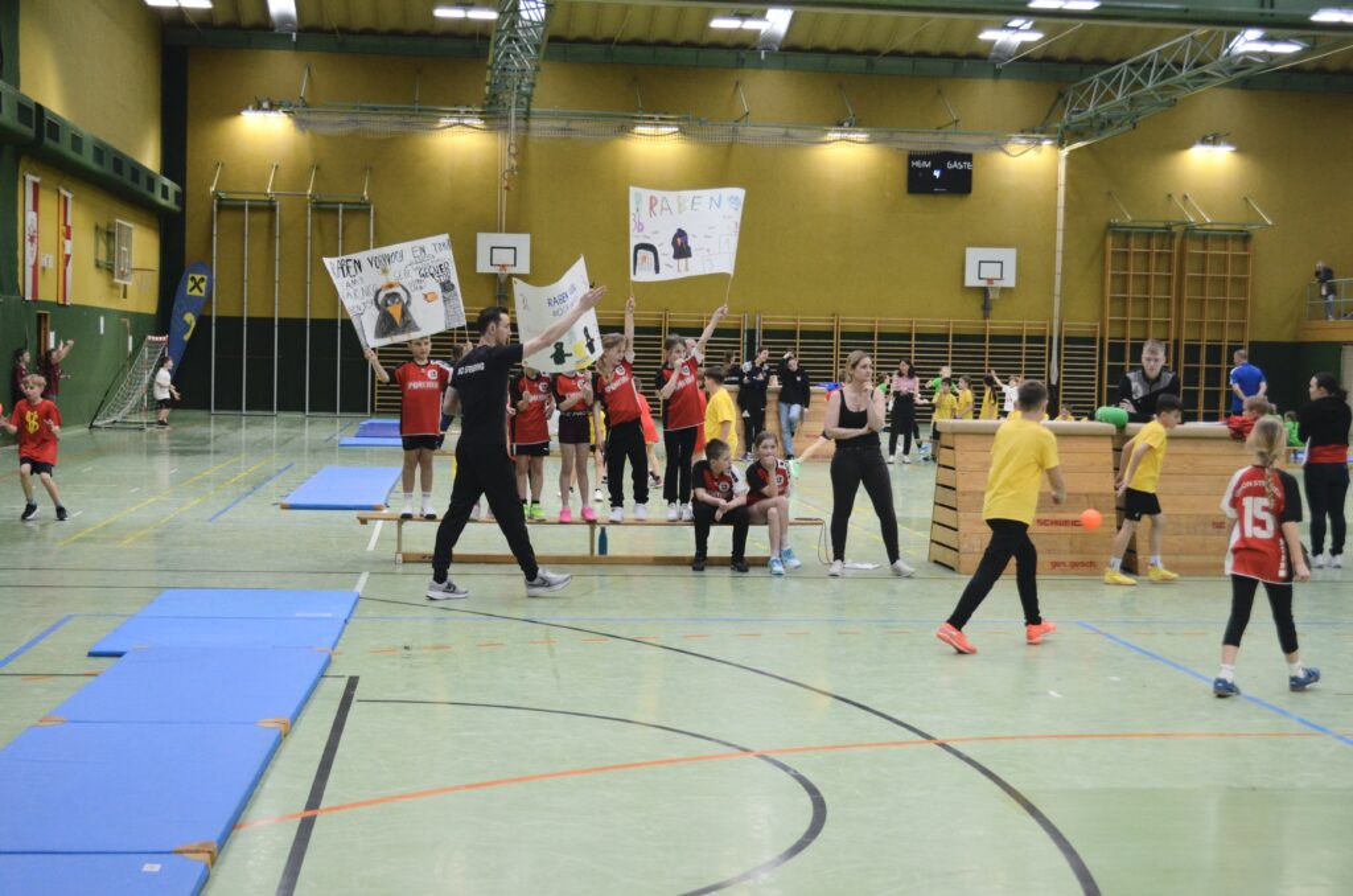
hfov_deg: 39.0
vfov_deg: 26.4
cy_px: 448
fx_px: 1913
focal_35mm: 51
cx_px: 676
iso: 1600
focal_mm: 34
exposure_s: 1/400
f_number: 5
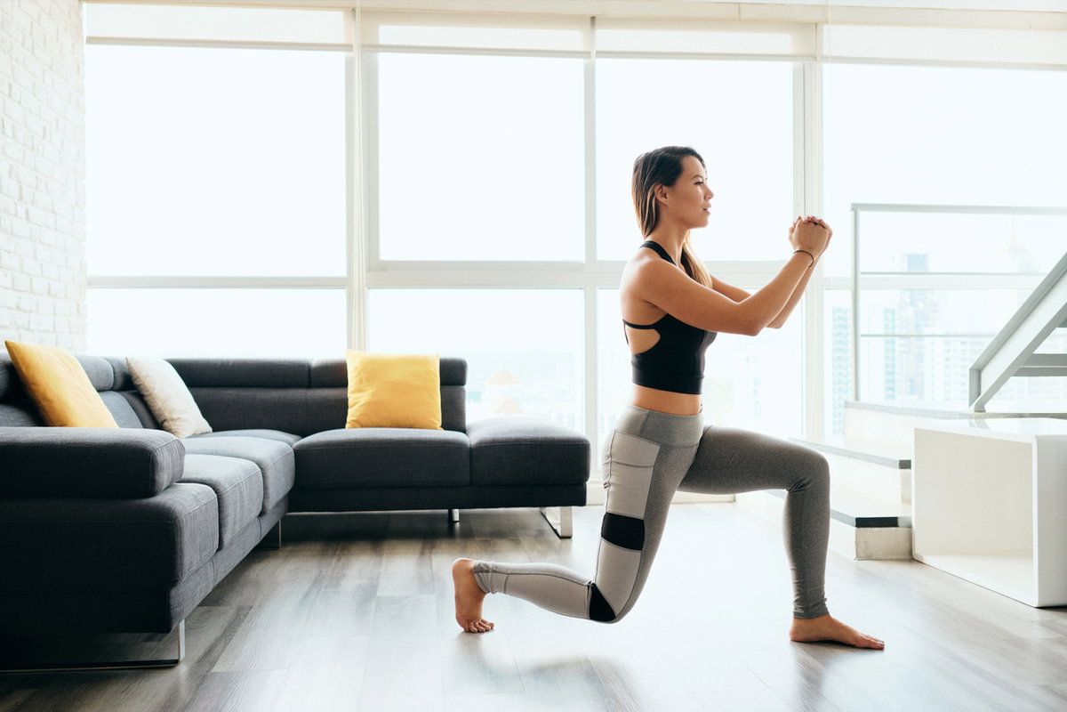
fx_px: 1037
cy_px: 356
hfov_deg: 54.4
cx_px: 534
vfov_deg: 37.9
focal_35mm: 35
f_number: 2.8
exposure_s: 1/200
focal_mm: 23
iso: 500
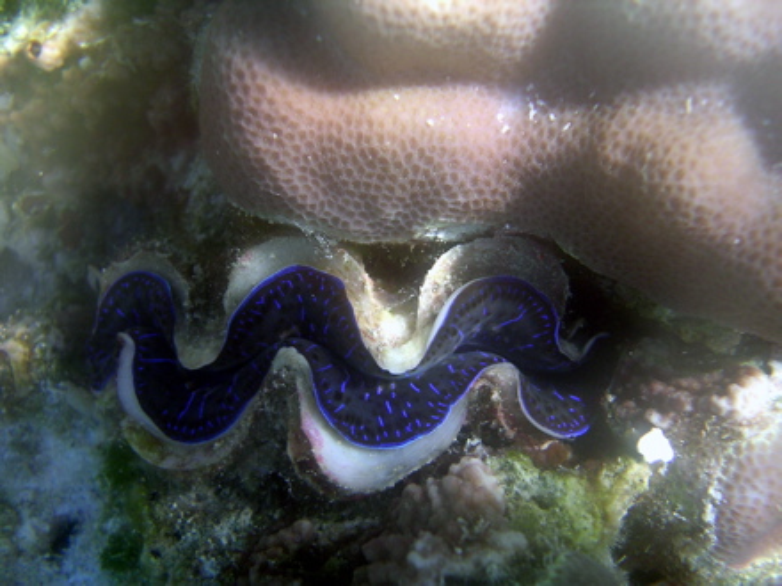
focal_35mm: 38
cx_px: 391
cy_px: 293
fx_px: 858
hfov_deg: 49.0
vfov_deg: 37.7
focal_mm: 5.8
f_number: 2.8
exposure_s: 1/132
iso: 100
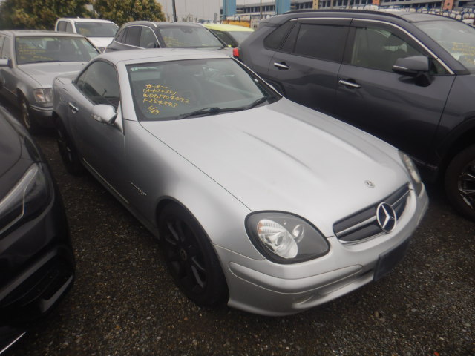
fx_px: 329
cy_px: 178
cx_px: 238
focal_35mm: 24
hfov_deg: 71.6
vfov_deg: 56.8
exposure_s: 1/250
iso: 125
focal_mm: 4.3
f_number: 2.8
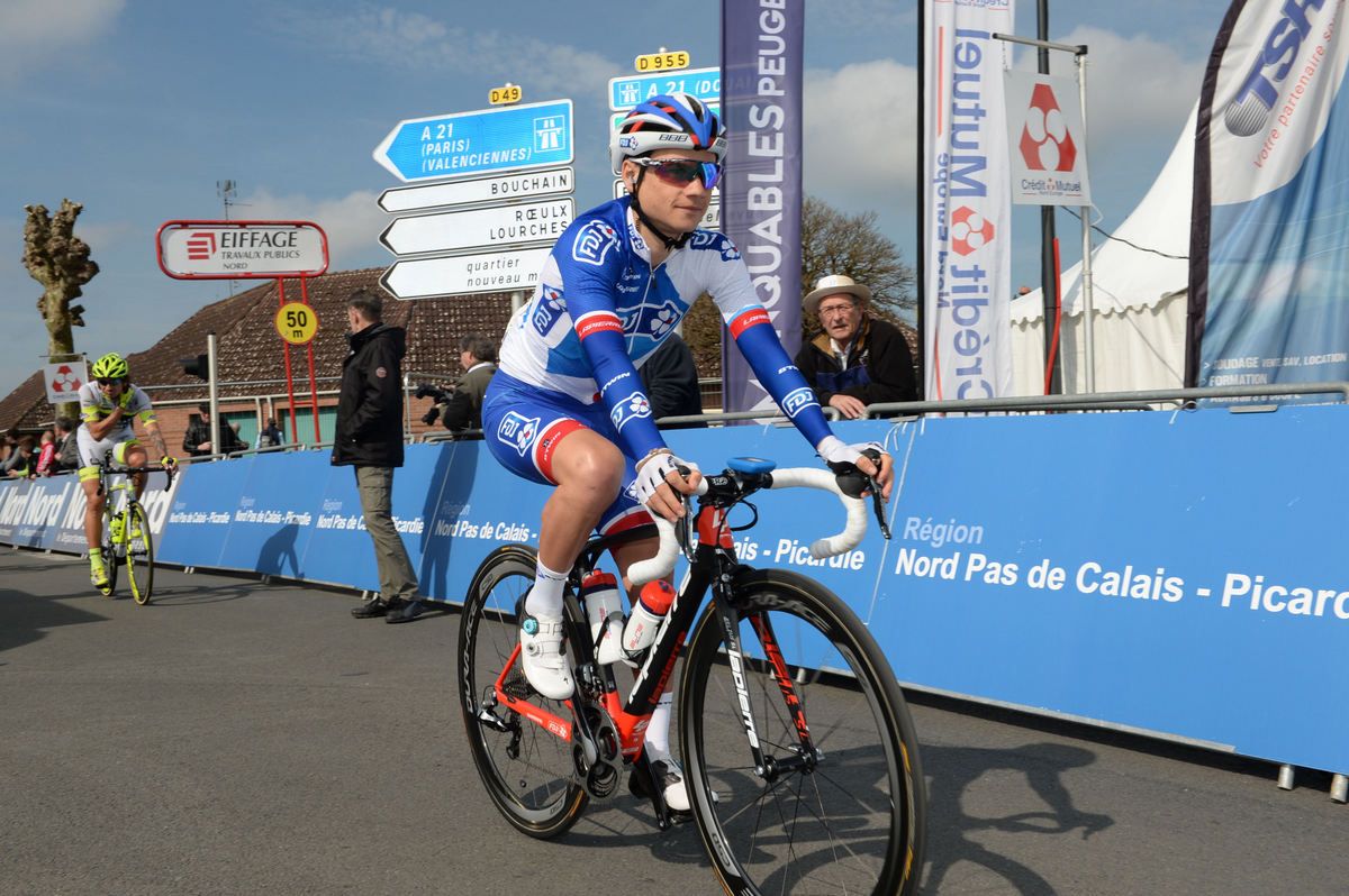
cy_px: 448
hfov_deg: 53.2
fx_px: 1348
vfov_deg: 36.8
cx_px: 674
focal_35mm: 36
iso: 200
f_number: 14
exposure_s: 1/250
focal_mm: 36
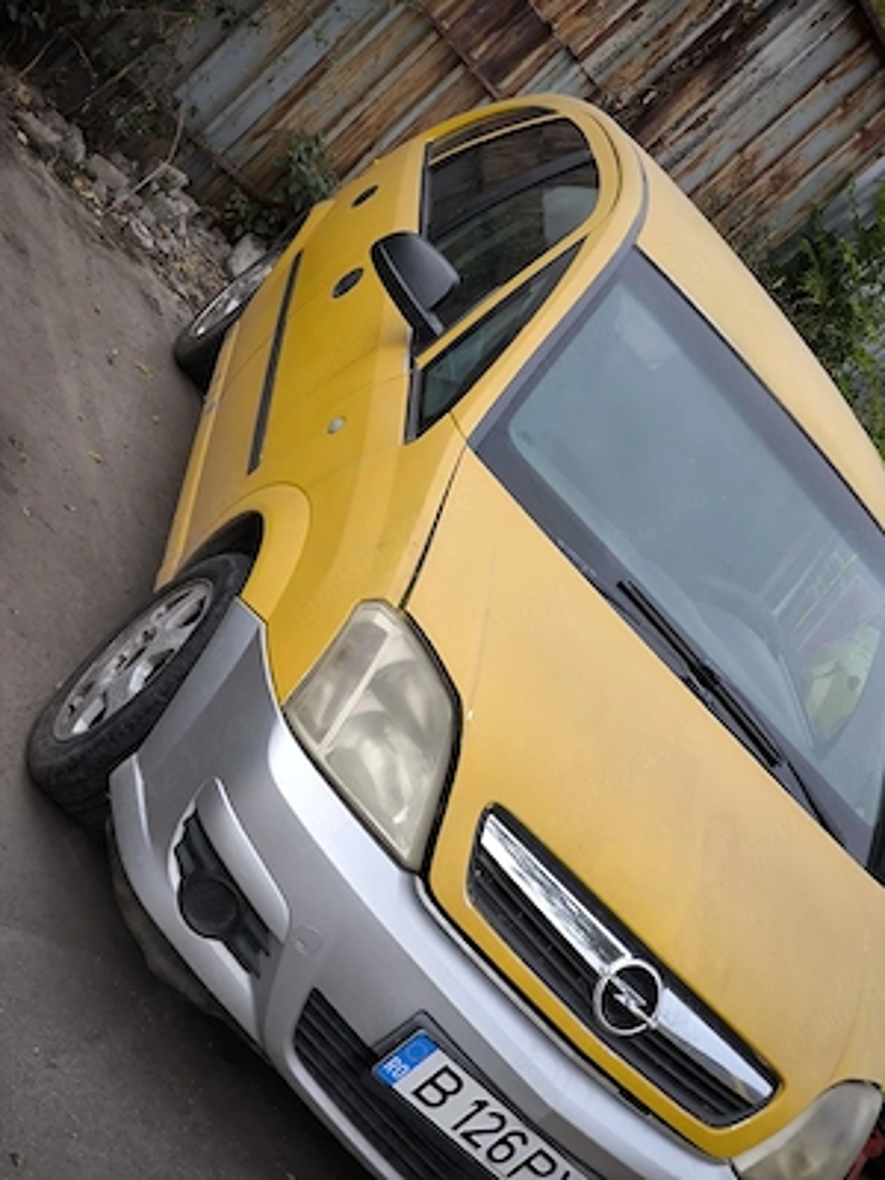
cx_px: 442
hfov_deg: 29.1
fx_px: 1704
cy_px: 590
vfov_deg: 38.2
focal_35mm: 50
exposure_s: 1/213
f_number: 1.9
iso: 50
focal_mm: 7.1
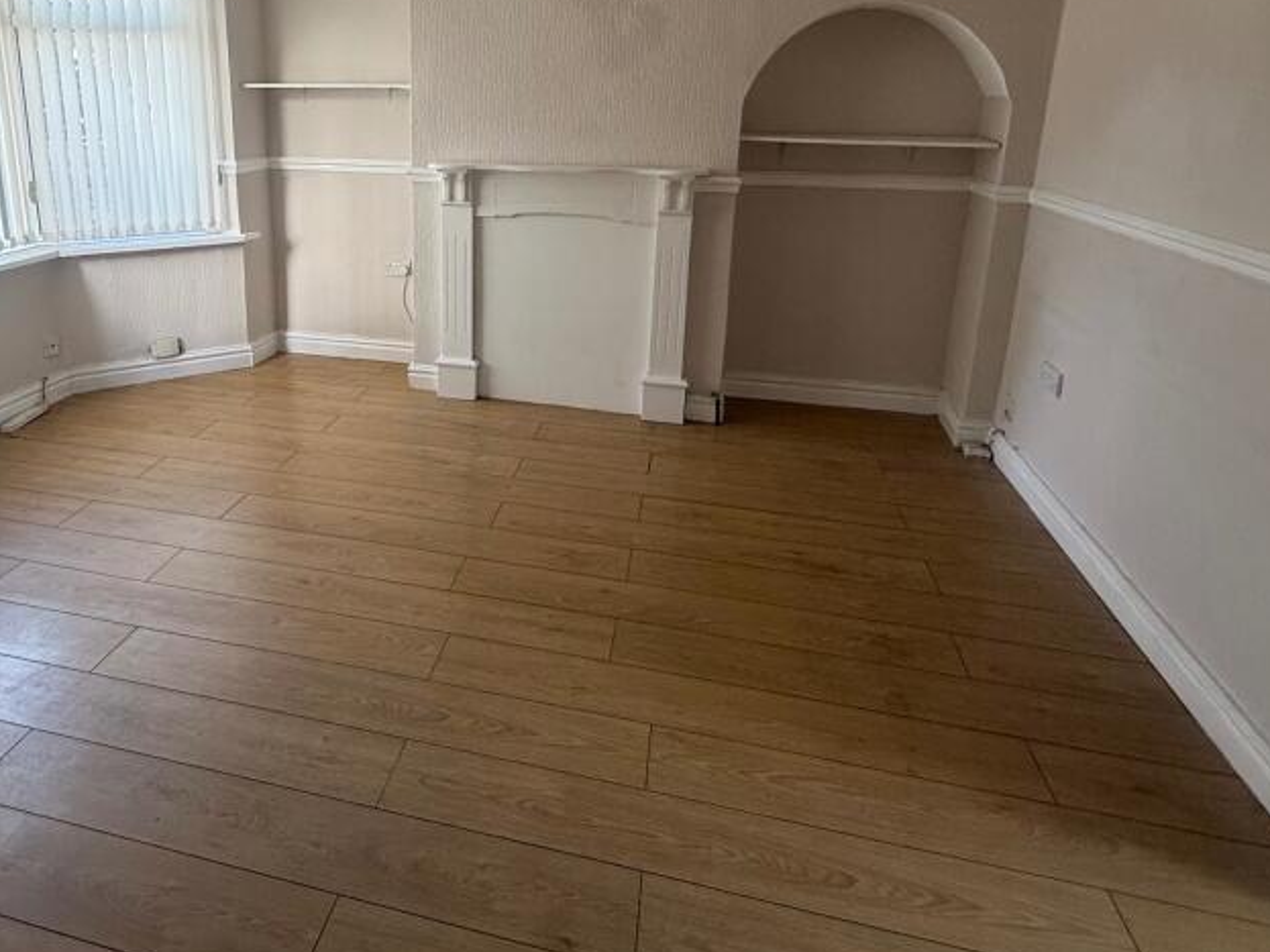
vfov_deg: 57.2
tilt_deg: -13.1
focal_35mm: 23
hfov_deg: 72.8
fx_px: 844
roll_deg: +0.1
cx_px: 483
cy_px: 296
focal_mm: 2.22
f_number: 2.2
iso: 200
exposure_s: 1/99
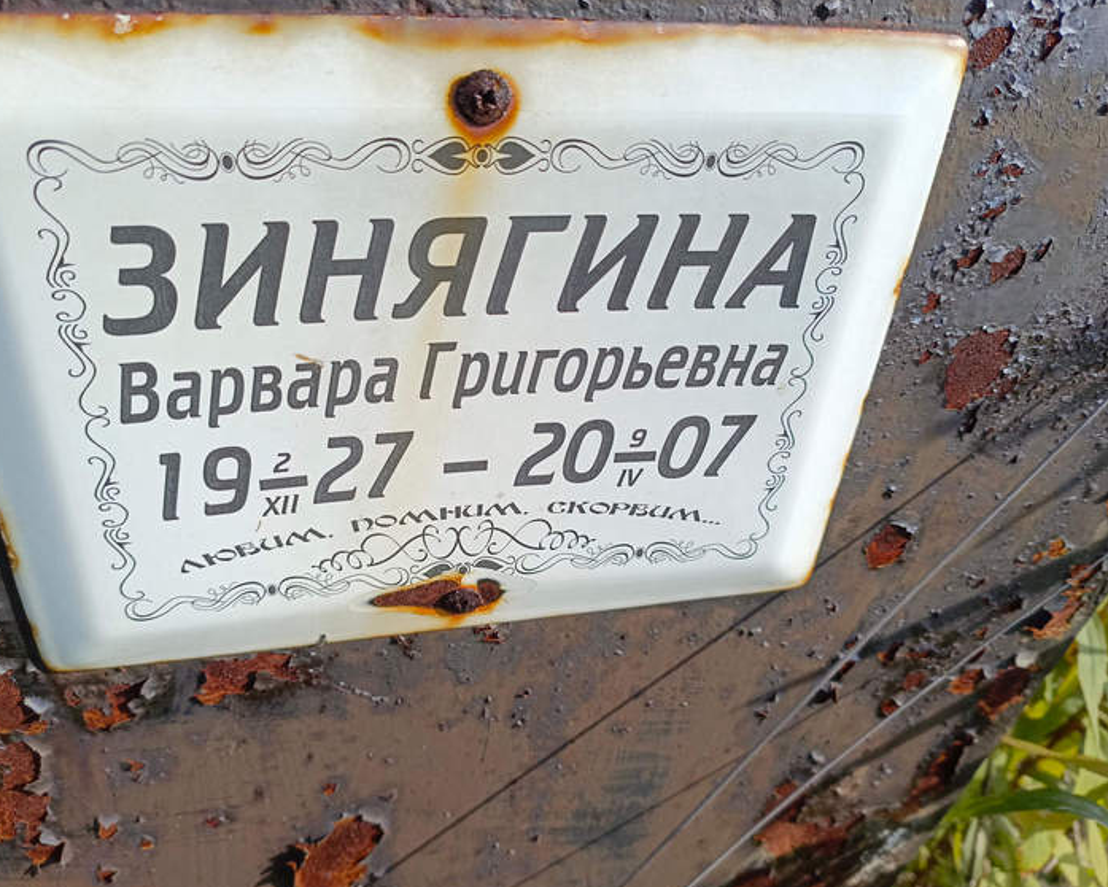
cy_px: 447
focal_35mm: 28
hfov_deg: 62.2
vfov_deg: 51.6
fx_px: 918
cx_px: 525
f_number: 1.69
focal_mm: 4.76
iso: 107
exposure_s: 1/1149
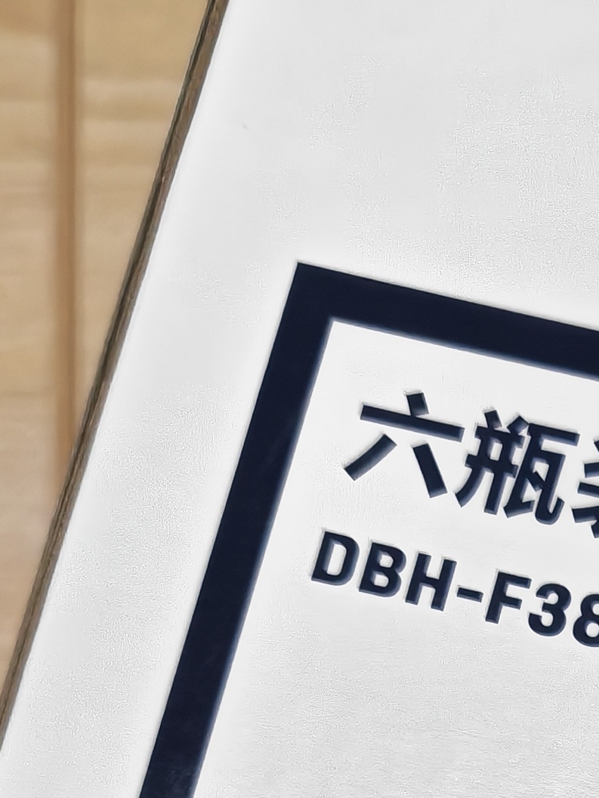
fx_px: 2145
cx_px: 943
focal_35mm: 93
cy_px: 1228
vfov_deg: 18.5
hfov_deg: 14.6
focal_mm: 6.12
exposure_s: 1/340
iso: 2000
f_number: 1.9
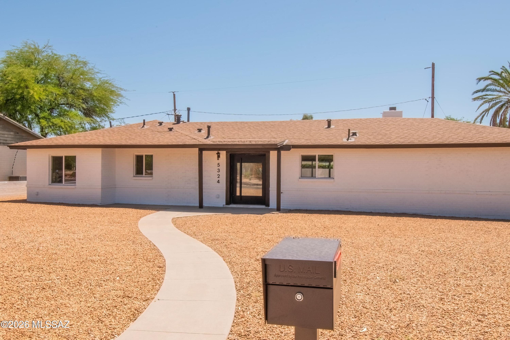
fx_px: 425
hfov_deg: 61.9
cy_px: 170
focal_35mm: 30
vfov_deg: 43.6
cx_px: 255
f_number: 29
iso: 200
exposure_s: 1/25
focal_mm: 20
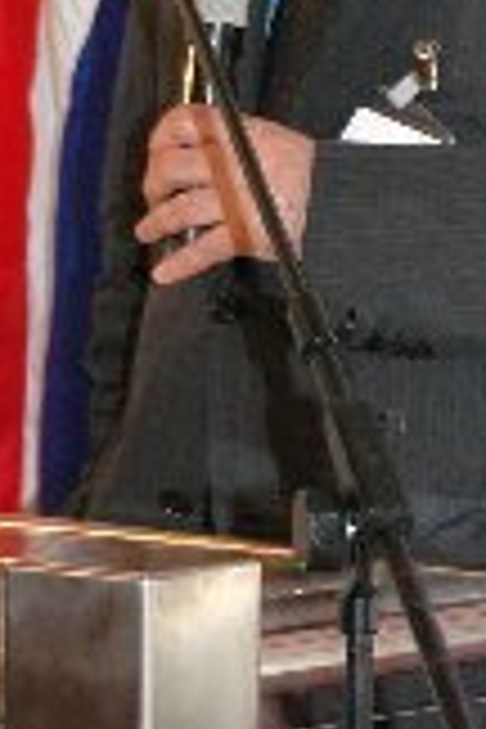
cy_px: 292
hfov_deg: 6.2
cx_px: 376
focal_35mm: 222
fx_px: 4495
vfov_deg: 9.3
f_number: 2.8
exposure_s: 1/60
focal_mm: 50
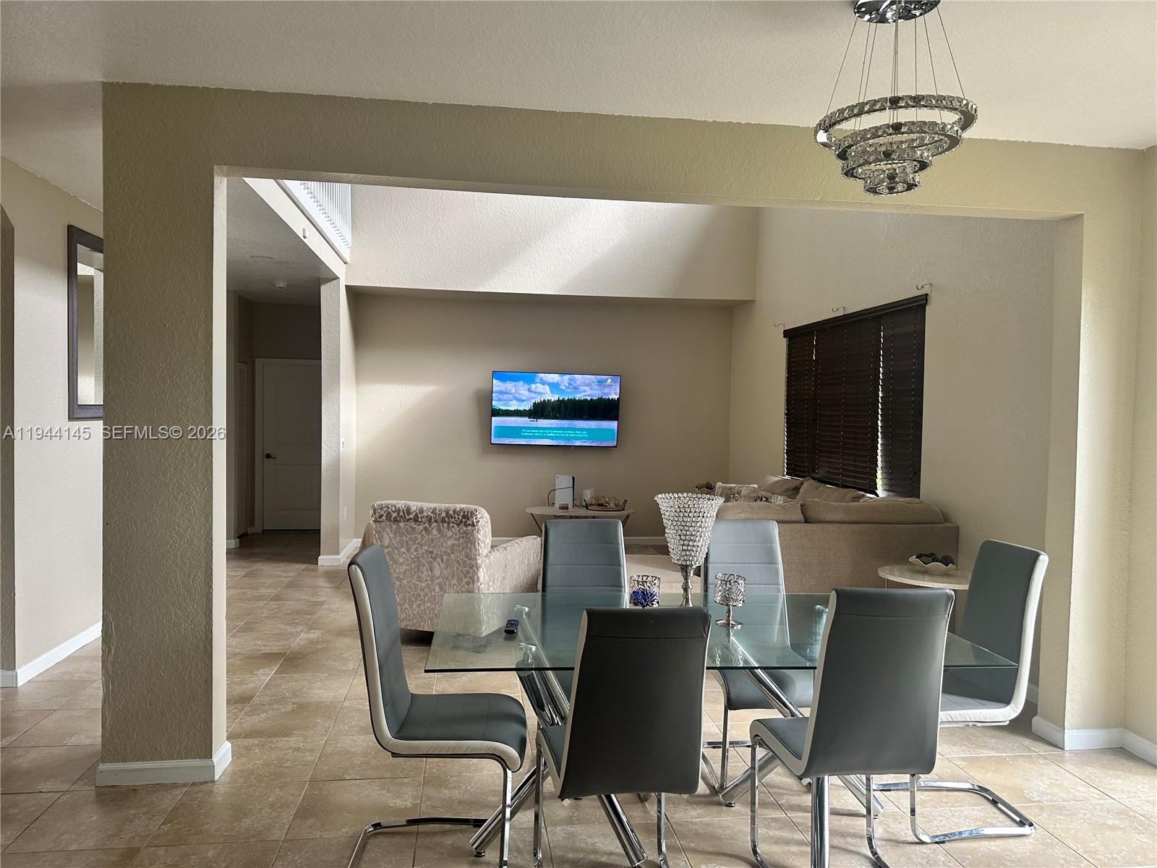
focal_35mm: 24
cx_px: 578
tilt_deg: -1.7
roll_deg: -1.0
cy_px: 434
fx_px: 802
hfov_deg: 71.6
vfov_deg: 56.8
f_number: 1.78
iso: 125
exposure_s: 1/121
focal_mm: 6.86
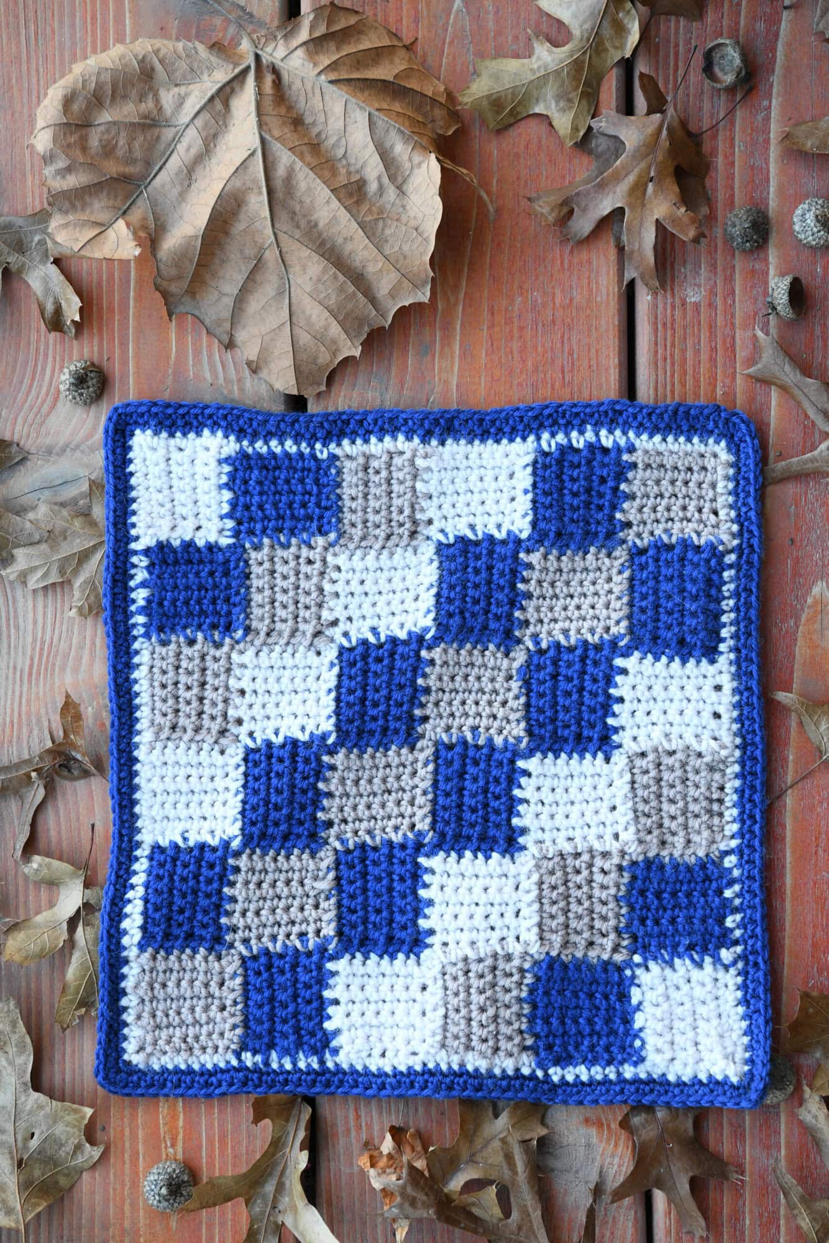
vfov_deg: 28.8
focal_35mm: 70
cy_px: 622
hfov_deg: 19.5
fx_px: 2417
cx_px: 414
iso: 1600
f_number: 7.1
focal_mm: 70
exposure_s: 1/200
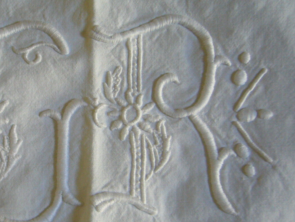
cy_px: 133
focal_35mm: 54
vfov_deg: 27.0
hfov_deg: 34.8
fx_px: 460
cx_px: 76
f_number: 2.8
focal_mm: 5.8
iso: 200
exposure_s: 1/8
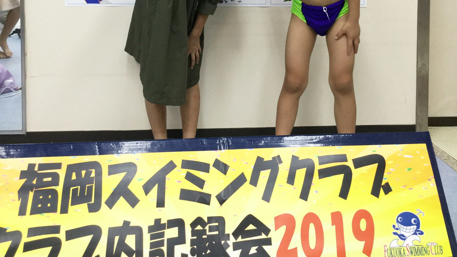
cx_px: 228
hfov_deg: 44.6
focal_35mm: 46
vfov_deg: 24.6
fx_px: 558
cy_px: -10
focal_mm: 3.3
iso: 50
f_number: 2.4
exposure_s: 1/30
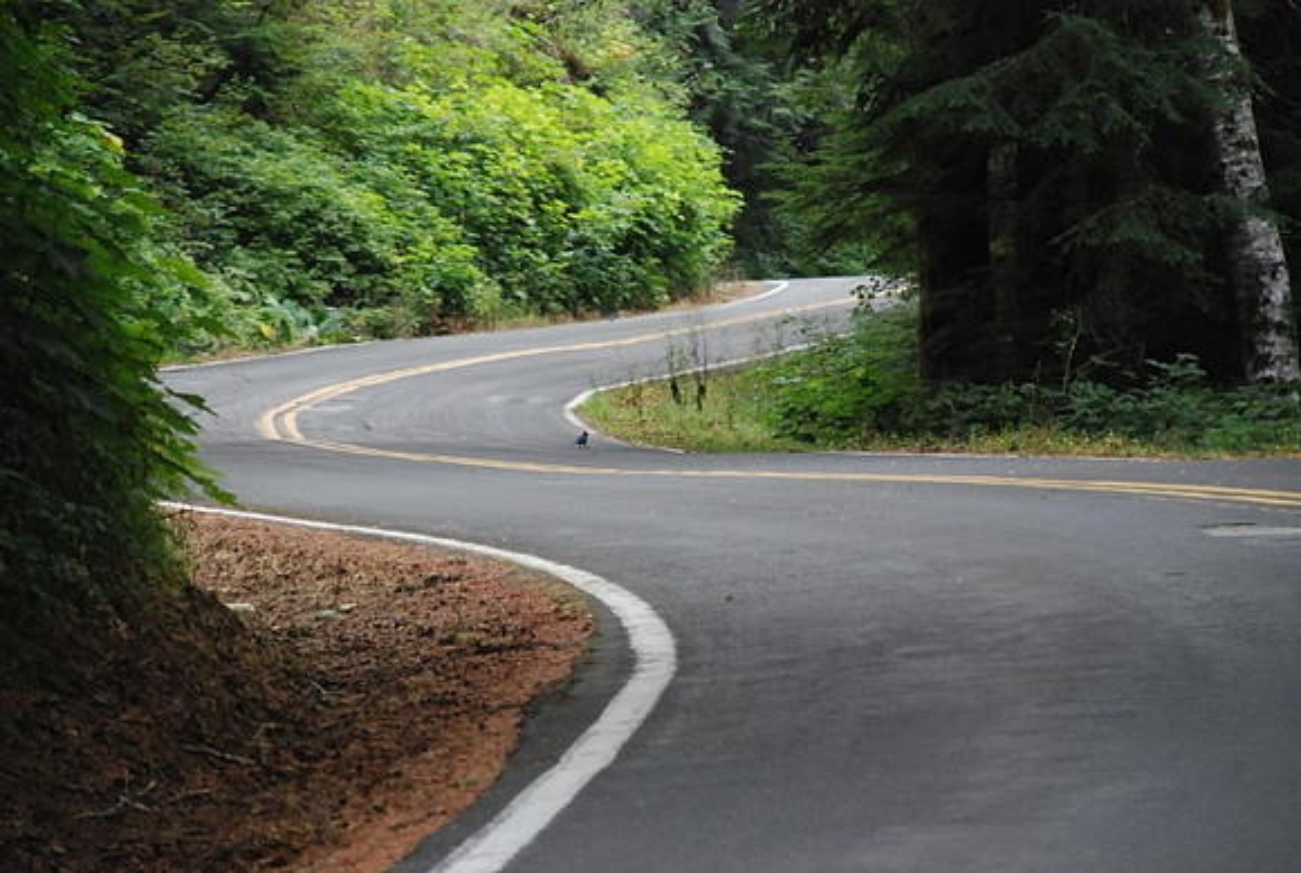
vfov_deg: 6.8
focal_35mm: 202
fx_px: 7331
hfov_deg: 10.1
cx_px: 650
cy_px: 436
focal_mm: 135
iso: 1600
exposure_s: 1/125
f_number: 5.6
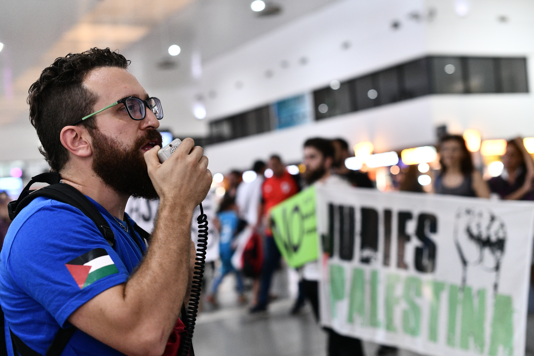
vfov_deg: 27.0
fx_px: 742
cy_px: 178
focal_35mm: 50
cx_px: 267
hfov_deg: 39.6
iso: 2000
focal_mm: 50
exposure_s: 1/125
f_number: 2.8
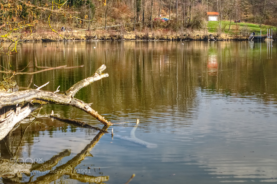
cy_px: 92
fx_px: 641
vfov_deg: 16.3
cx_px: 139
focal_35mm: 84
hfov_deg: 24.4
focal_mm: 55
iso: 100
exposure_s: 1/100
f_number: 8
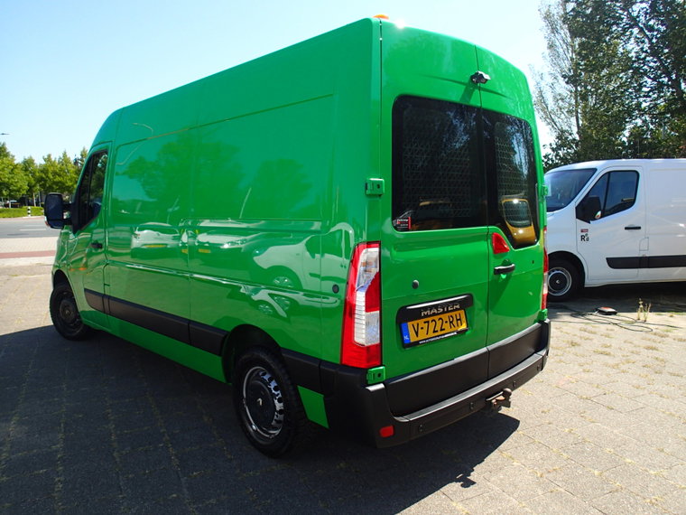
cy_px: 258
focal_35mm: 25
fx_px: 495
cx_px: 343
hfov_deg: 69.4
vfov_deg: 54.9
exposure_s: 1/800
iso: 100
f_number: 2.8
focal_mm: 4.5
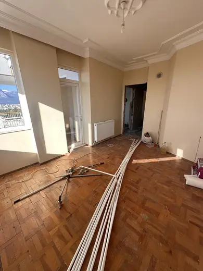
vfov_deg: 102.1
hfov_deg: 85.7
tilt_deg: -15.6
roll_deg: +0.2
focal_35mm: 14
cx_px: 102
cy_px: 136
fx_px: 109
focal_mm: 2.22
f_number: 2.2
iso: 40
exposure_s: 1/246
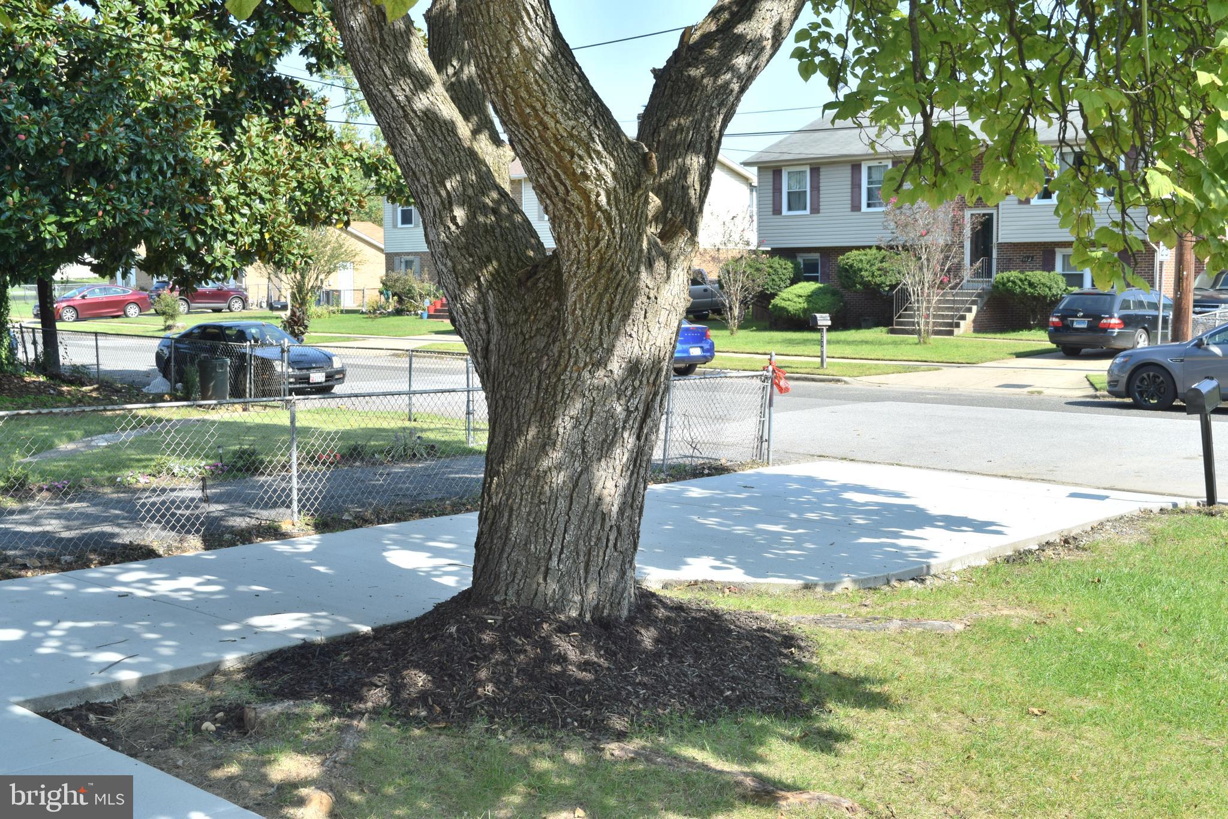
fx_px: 1433
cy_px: 410
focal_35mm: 42
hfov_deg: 46.4
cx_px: 614
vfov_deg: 31.9
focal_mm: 28
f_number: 9
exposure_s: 1/320
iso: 200
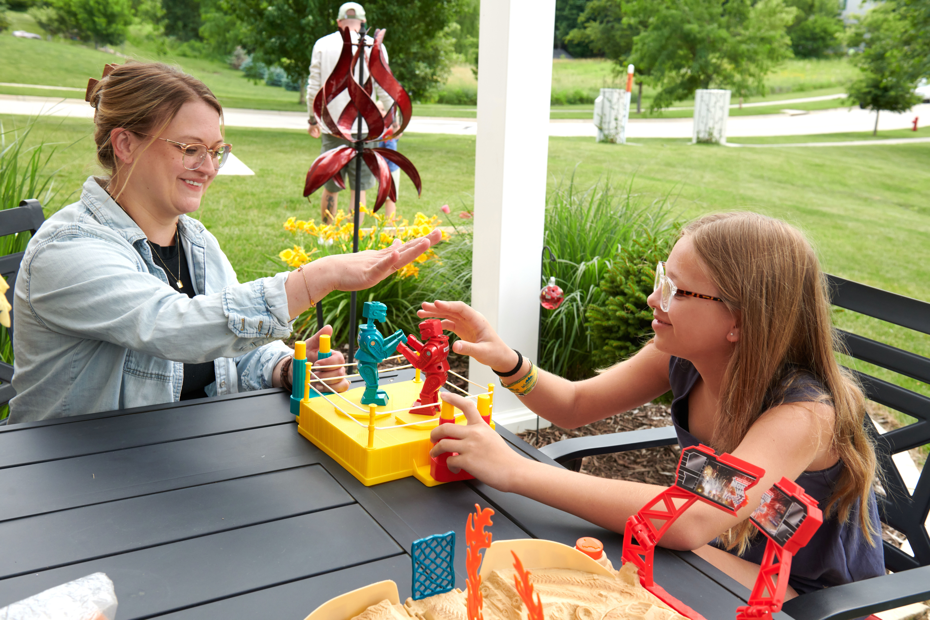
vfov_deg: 35.1
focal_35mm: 38
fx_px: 982
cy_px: 310
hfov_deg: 50.7
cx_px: 465
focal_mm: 38
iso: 500
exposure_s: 1/500
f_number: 8
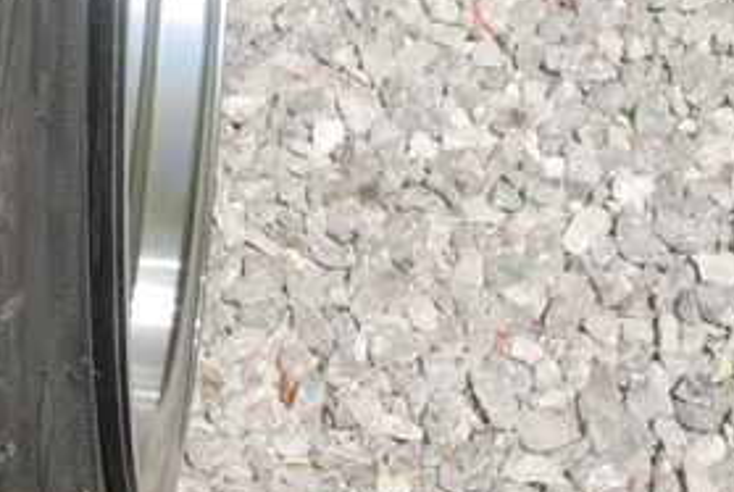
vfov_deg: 11.9
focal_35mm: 110
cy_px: -254
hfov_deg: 18.3
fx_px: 2246
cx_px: 76
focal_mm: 20
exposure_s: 1/200
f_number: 8
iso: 100
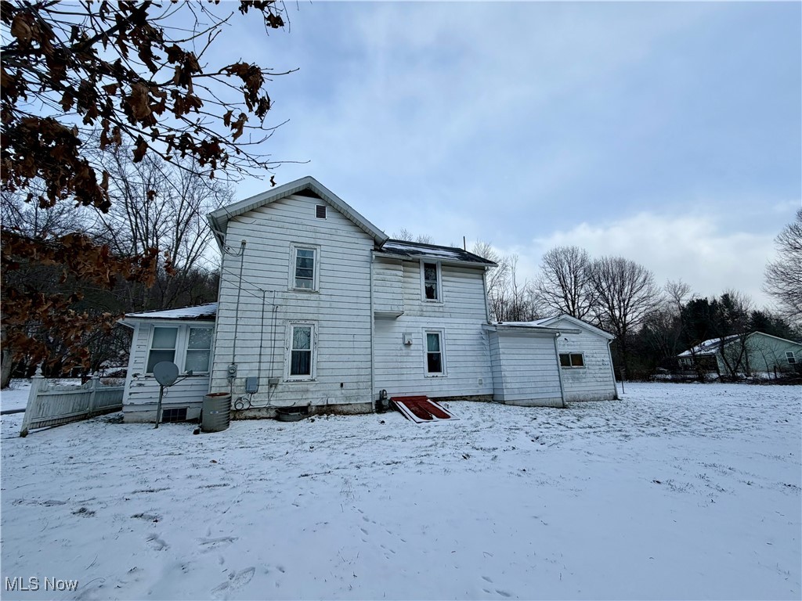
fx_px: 324
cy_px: 300
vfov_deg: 85.7
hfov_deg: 102.1
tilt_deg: +14.0
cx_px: 401
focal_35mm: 14
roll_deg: +1.5
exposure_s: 1/770
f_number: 2.2
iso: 32
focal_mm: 2.22
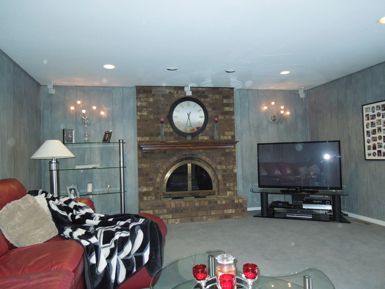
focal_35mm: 25
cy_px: 144
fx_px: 278
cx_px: 192
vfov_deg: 54.9
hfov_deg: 69.4
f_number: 3.3
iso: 800
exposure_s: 1/30
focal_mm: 4.5
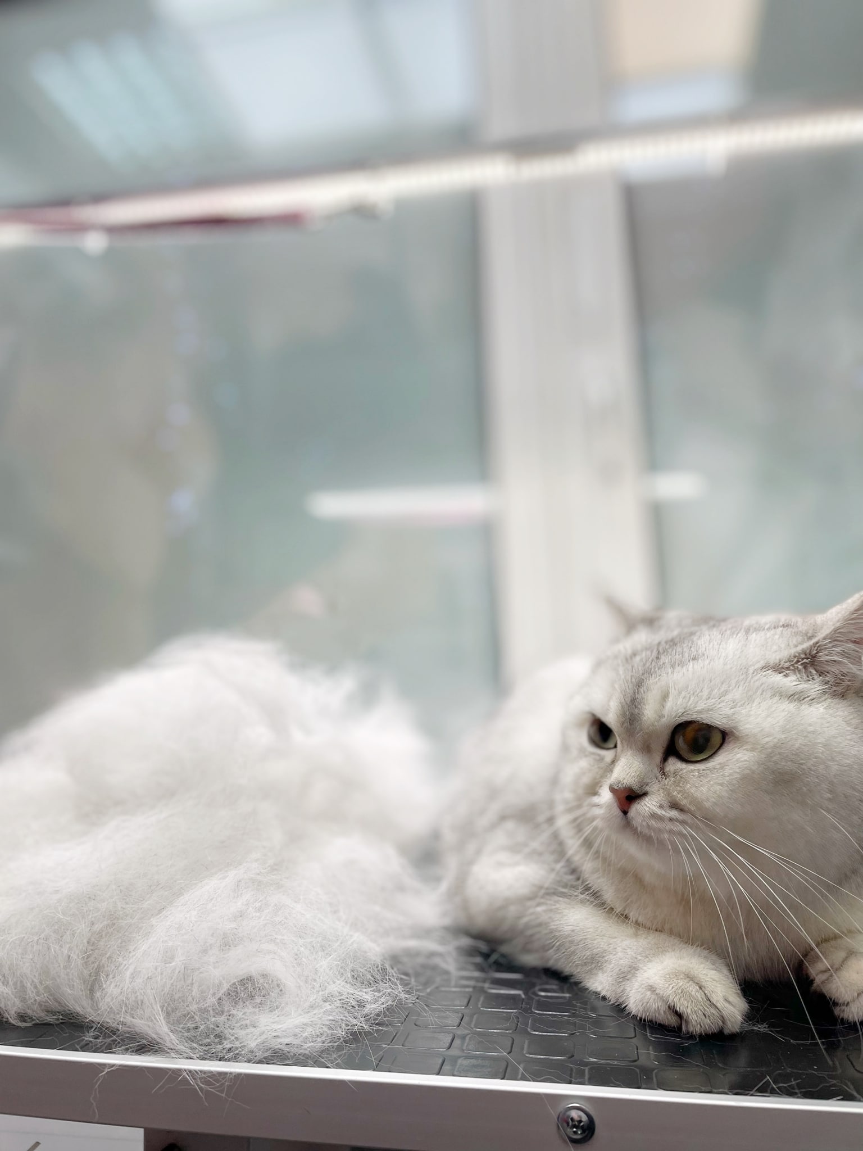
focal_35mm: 26
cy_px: 576
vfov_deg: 67.3
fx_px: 864
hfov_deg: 53.1
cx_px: 432
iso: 32
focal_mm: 4.2
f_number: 1.6
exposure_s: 1/132
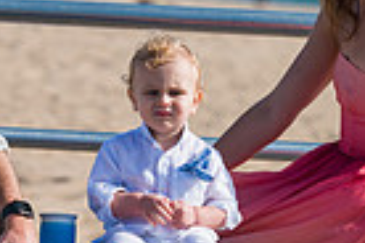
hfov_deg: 3.9
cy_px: 92
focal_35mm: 524
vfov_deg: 2.6
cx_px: 153
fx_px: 5312
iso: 200
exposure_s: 1/3200
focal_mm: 125
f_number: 4
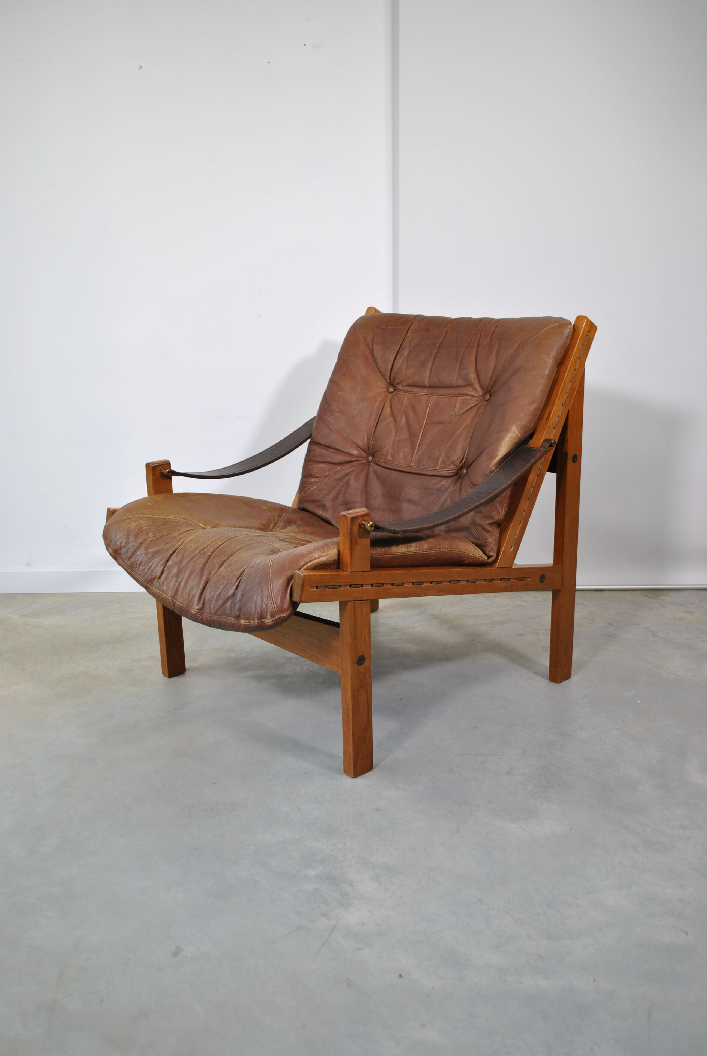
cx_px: 354
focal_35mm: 33
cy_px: 528
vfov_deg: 57.2
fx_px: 969
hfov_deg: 40.1
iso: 200
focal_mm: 22
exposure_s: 1/40
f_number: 4.5
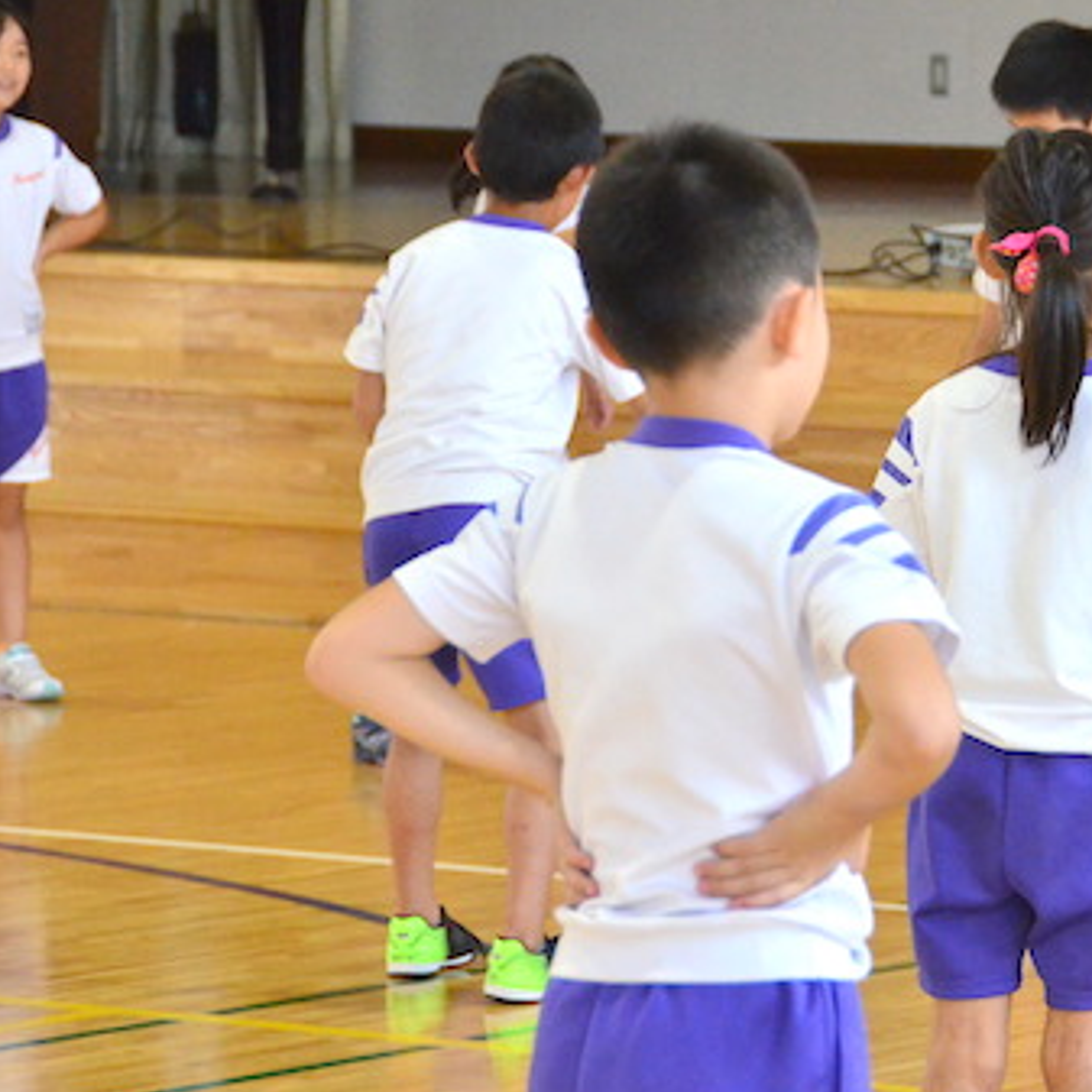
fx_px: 8280
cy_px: 381
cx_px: 1079
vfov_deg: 7.5
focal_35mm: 232
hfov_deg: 7.5
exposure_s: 1/640
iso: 3200
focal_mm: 82
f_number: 5
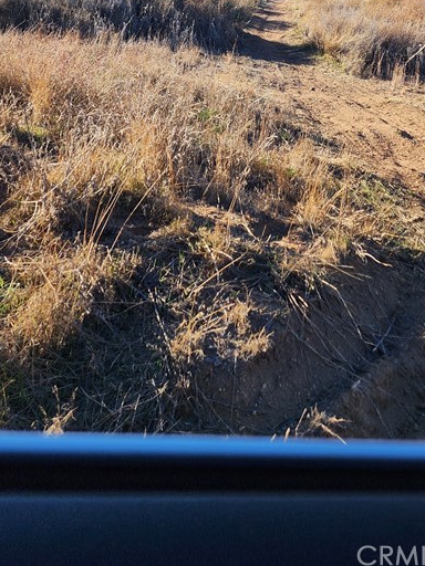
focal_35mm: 46
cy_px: 6
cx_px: 352
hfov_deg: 30.6
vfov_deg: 37.1
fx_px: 753
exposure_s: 1/617
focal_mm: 6.4
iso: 12
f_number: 1.8
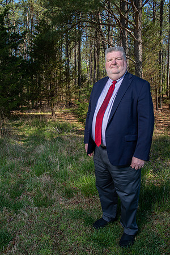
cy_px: 128
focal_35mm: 24
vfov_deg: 73.7
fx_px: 170
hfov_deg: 53.1
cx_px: 85
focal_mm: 16
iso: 125
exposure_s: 1/80
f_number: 10
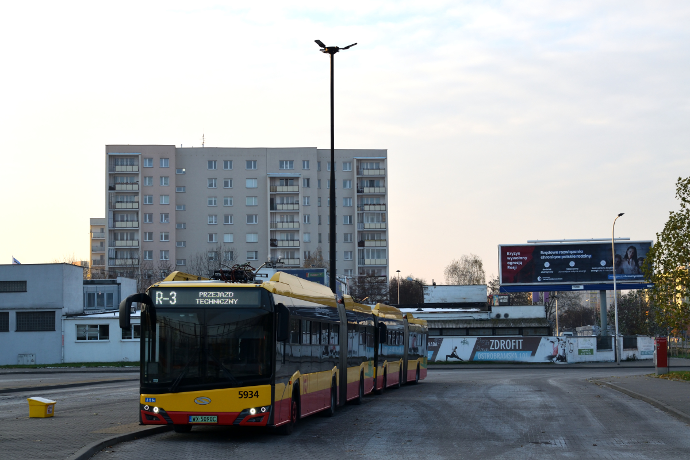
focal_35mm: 60
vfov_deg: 22.6
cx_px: 345
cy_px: 230
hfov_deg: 33.4
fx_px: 1150
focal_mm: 40
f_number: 8
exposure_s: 1/250
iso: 250
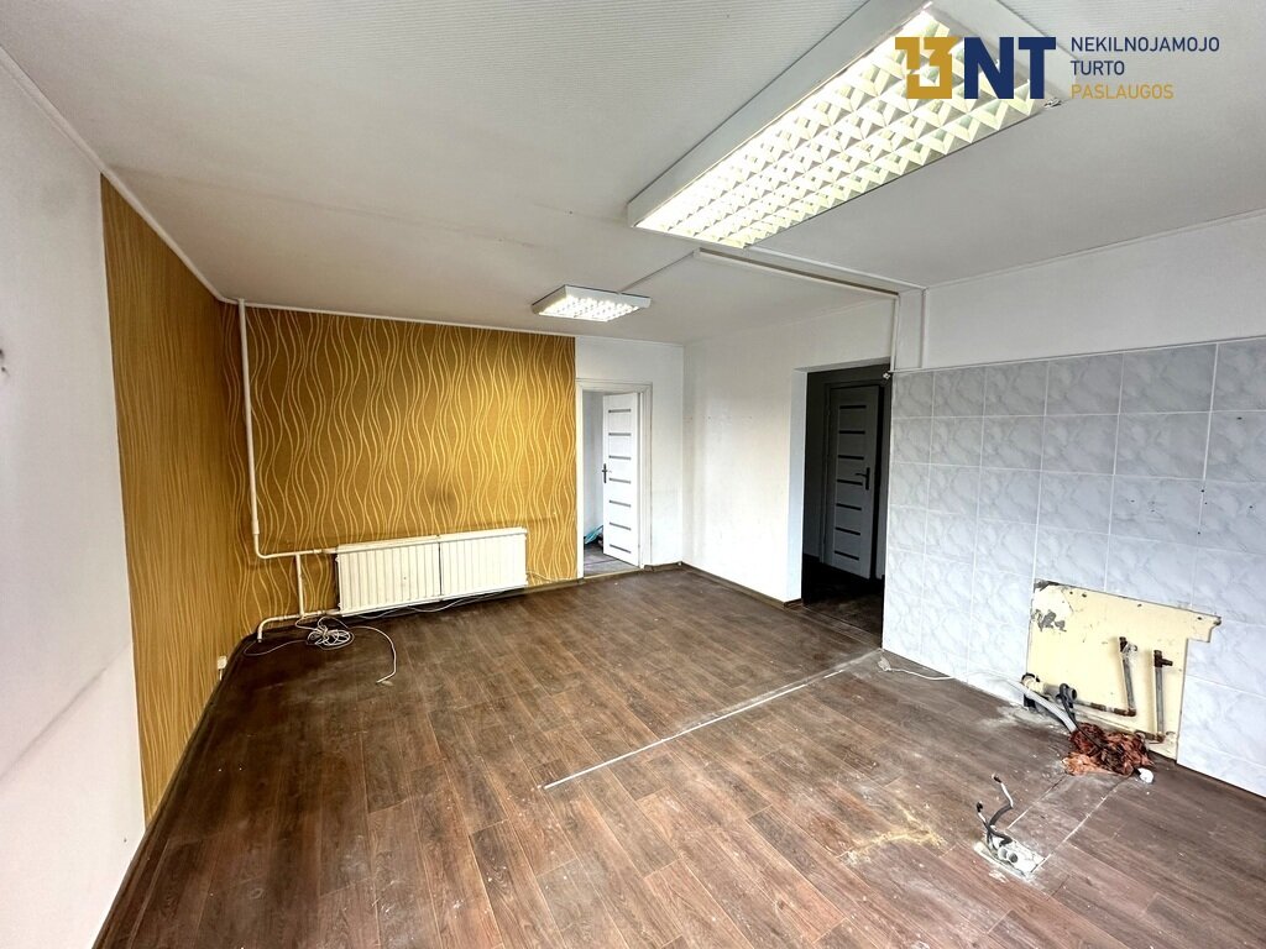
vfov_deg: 85.7
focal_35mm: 14
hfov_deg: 102.1
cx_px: 633
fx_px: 512
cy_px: 474
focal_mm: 2.22
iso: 160
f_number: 2.2
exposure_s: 1/100
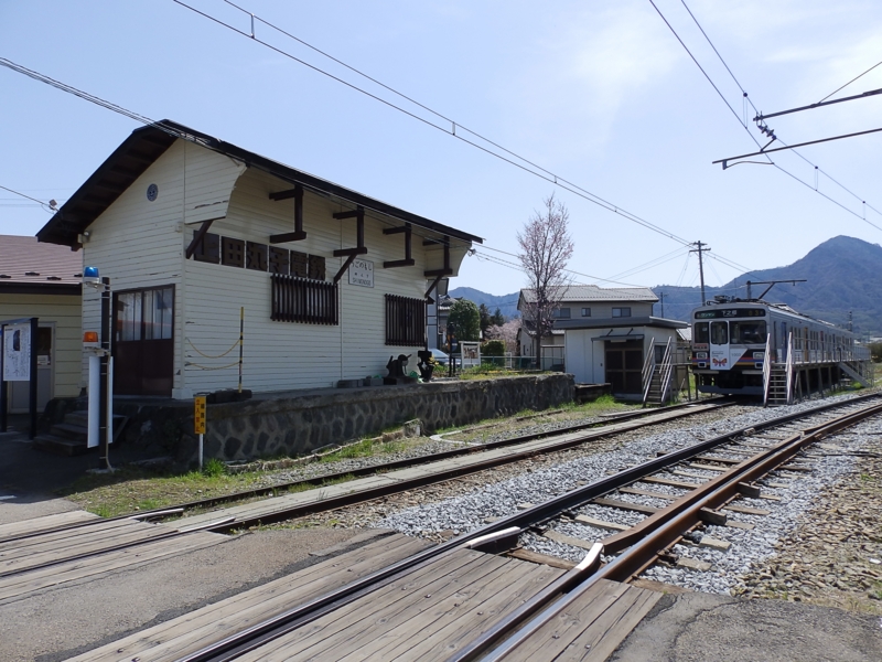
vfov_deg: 61.1
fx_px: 561
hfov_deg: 76.4
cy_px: 331
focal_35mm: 22
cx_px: 441
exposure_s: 1/500
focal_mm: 4
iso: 80
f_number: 4.5
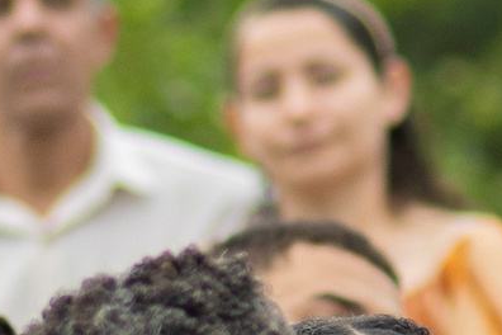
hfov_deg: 2.5
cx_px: -417
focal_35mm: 824
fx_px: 11489
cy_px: 668
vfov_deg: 1.7
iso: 320
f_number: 2.2
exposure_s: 1/1250
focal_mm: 85
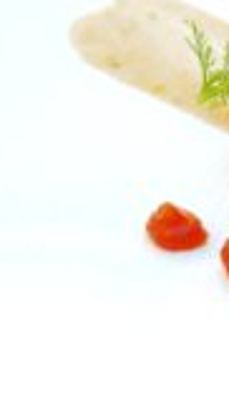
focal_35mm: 259
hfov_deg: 4.5
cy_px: 201
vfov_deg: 8.3
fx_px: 2799
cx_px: 690
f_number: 4.1
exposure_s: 1/160
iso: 80
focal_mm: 11
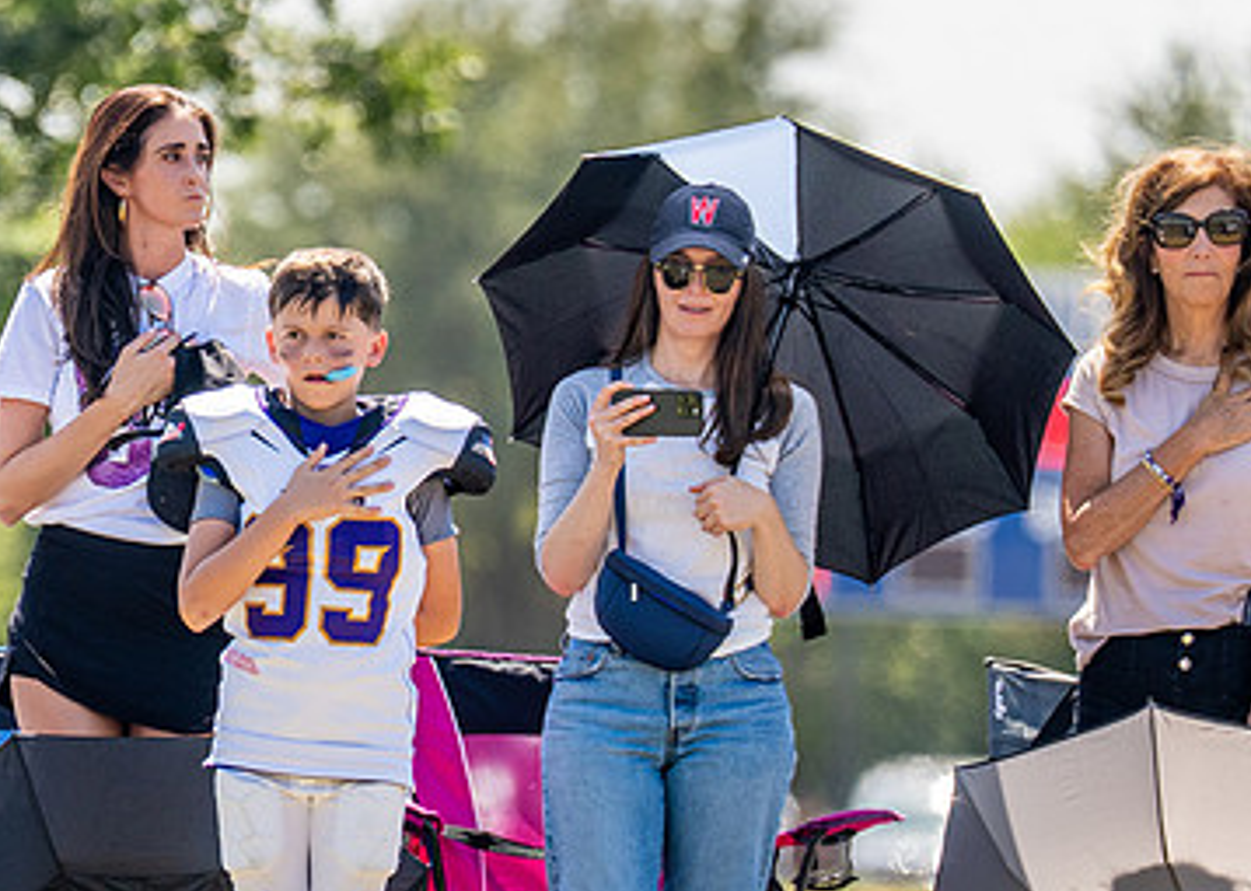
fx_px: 23214
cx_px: 203
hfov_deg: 3.1
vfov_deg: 2.2
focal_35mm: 654
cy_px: 622
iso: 125
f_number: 2.8
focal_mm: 200
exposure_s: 1/1600
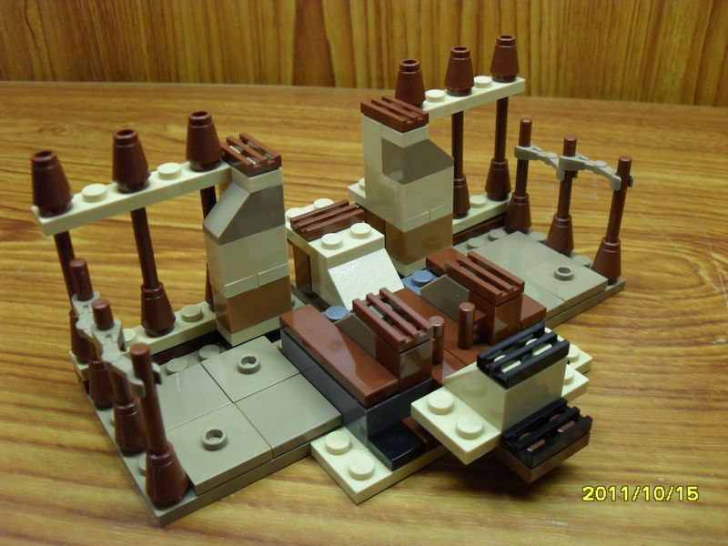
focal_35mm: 35
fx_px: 736
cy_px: 273
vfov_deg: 40.7
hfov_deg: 52.6
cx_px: 364
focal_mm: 6.2
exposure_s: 1/30
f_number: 2.8
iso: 200
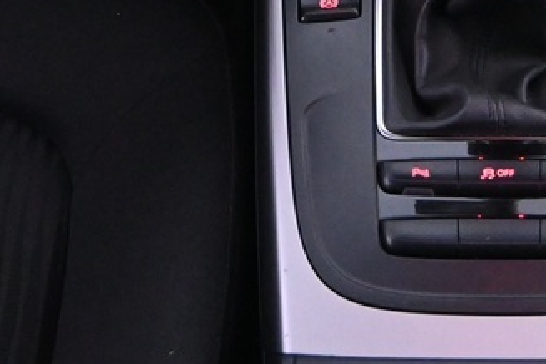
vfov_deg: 10.3
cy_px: -449
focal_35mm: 119
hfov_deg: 17.0
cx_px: 468
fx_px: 1805
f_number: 3.5
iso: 3200
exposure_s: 1/20
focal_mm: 16
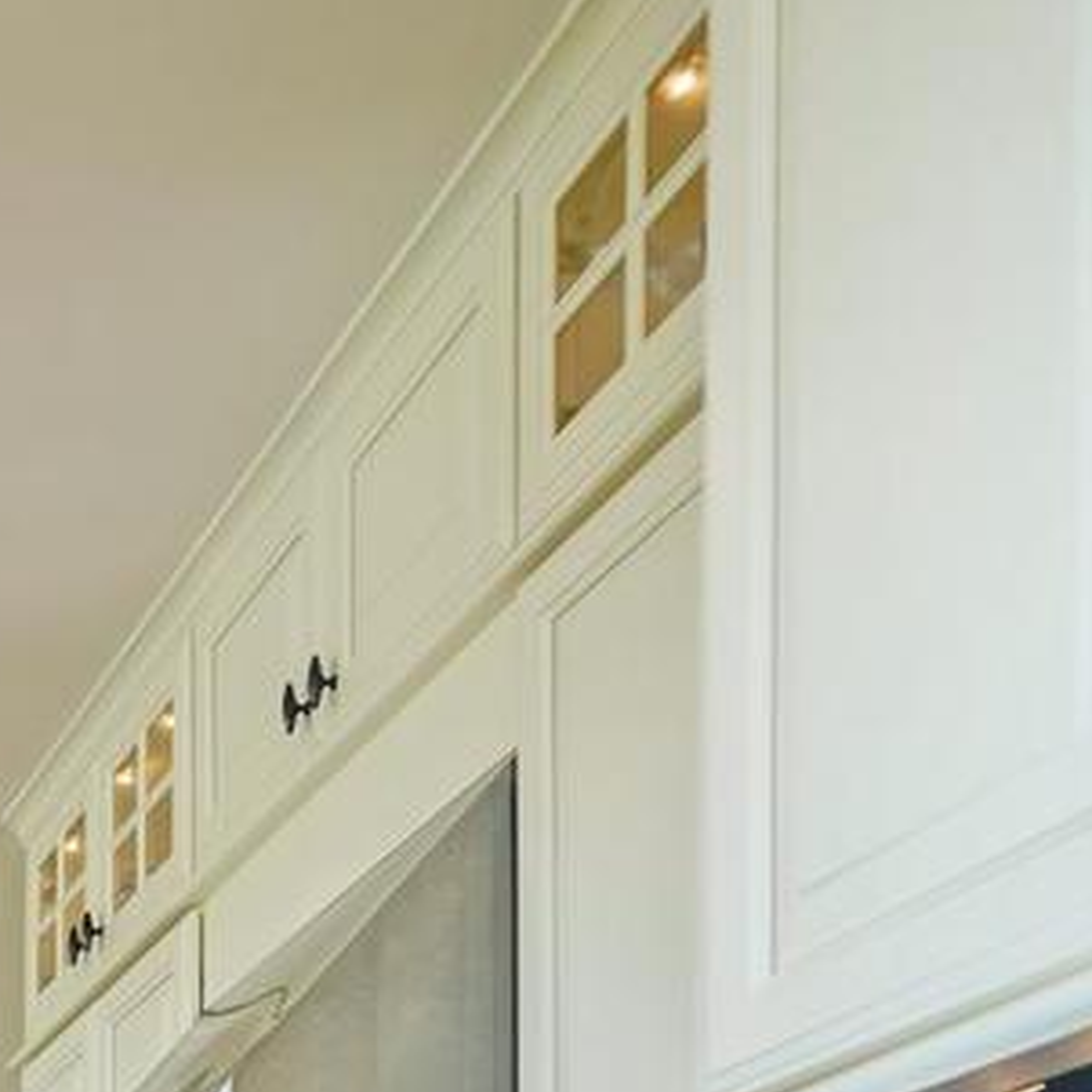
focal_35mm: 61
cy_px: 1614
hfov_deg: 22.6
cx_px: -580
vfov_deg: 23.1
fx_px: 2177
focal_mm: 10
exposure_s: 1/30
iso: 100
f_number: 2.8
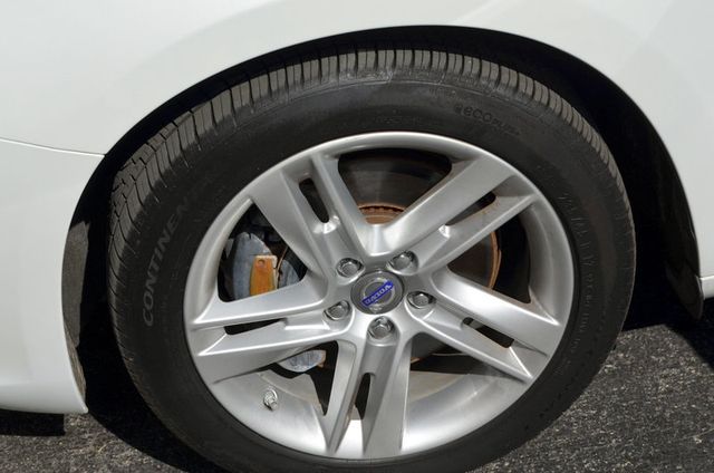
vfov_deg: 16.5
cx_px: 357
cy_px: 236
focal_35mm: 82
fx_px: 1633
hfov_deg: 24.7
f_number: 9
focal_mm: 55
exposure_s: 1/320
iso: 100
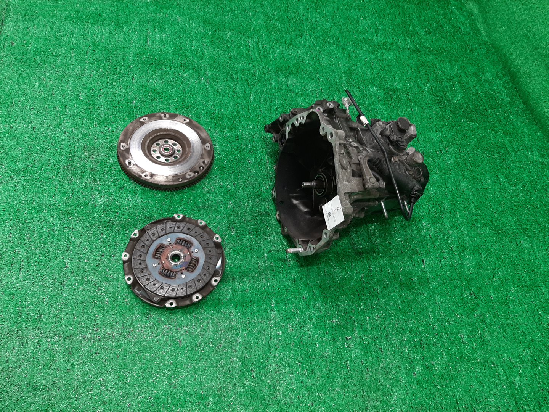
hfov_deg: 67.3
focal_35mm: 26
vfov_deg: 53.1
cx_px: 274
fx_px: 412
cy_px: 206
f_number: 1.7
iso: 97
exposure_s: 1/50
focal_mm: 3.93
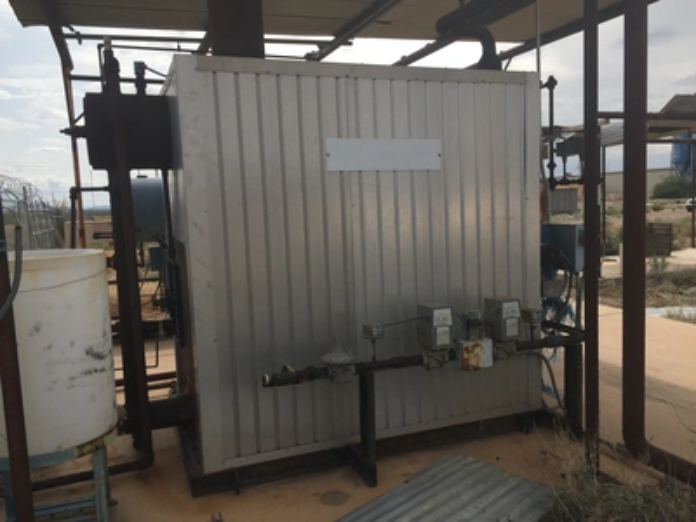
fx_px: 583
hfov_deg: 61.7
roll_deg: +0.0
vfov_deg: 48.2
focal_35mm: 29
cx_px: 348
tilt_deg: -4.7
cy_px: 261
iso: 32
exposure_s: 1/2326
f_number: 2.2
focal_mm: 4.15
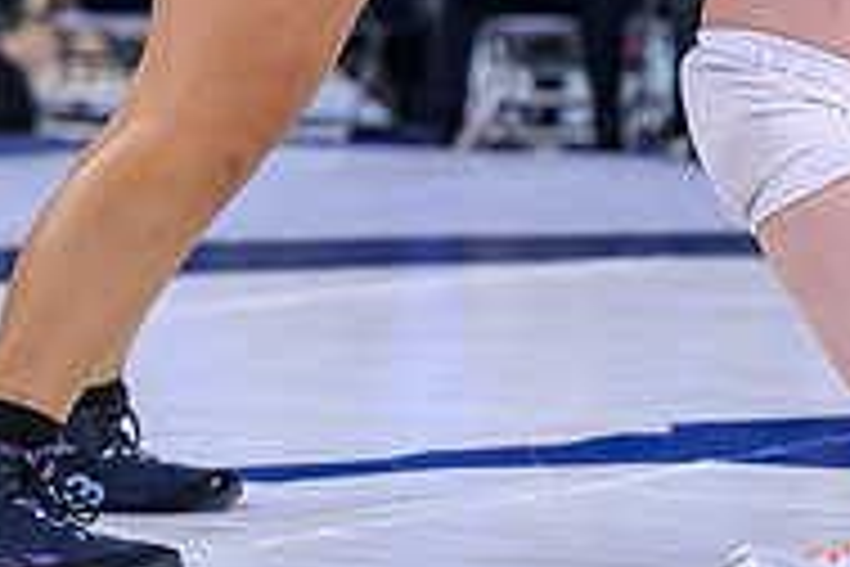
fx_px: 5548
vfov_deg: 5.8
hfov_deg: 8.8
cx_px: 442
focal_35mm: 235
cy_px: -302
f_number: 2.8
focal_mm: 70
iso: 2000
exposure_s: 1/640
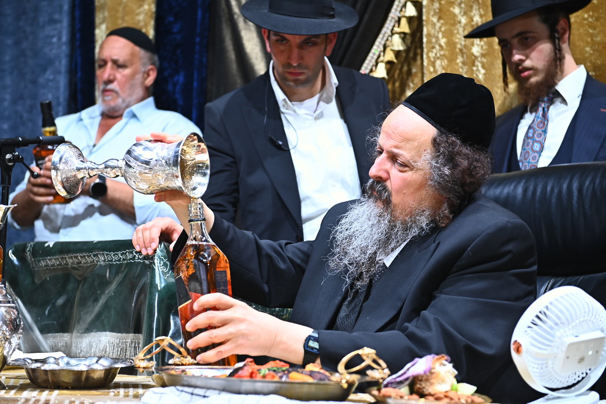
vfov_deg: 19.5
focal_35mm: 70
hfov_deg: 28.8
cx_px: 303
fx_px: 1178
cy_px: 202
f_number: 4
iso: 1250
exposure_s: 1/160
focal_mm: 70
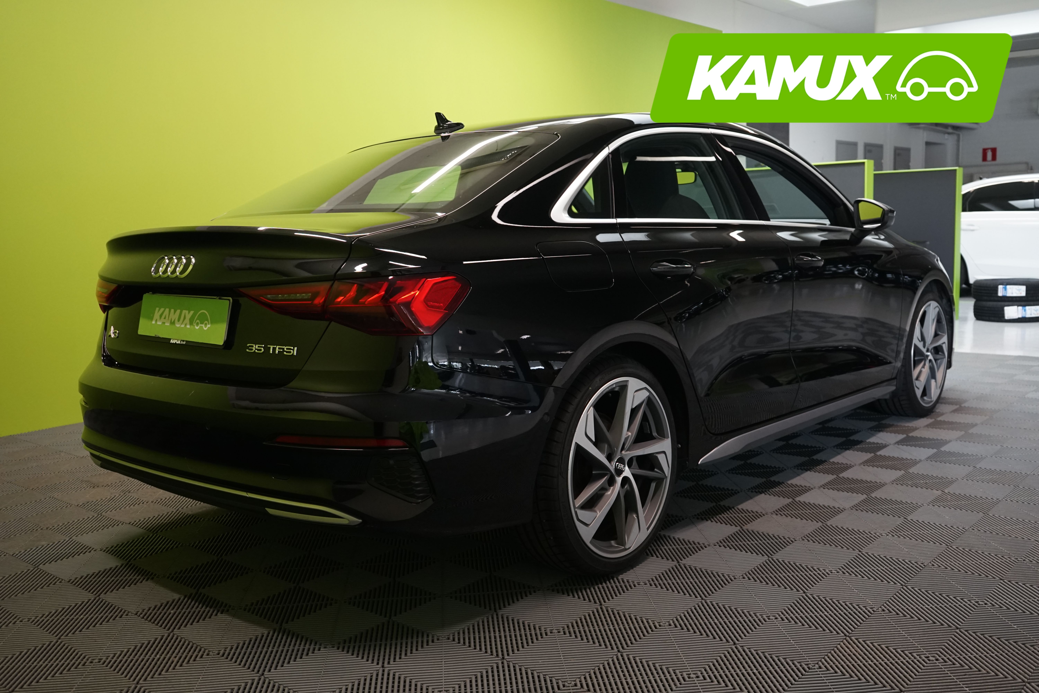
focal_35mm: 33
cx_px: 520
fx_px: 952
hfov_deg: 57.2
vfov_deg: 40.0
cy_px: 346
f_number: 6.3
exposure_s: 1/30
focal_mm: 33
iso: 1600
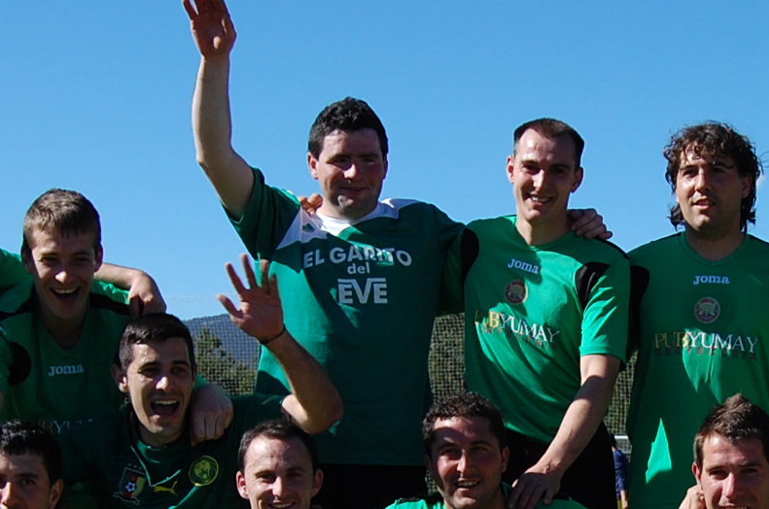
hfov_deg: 20.5
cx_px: 636
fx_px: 2098
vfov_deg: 13.7
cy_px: 480
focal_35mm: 98
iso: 200
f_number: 8
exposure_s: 1/250
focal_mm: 23
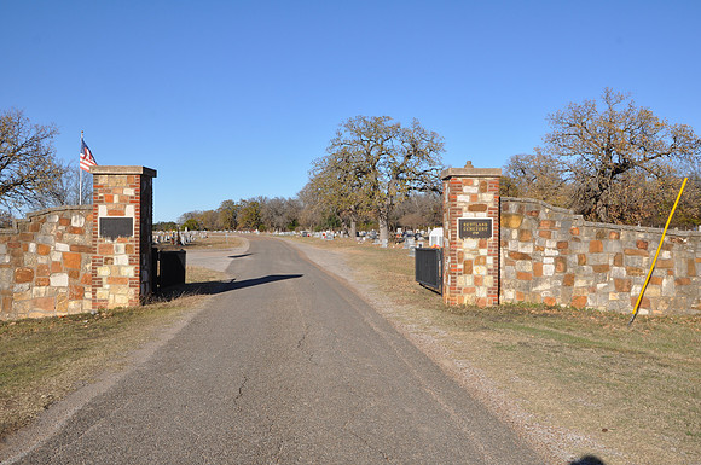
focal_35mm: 33
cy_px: 232
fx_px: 642
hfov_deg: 57.3
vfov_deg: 39.9
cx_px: 350
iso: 200
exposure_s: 1/160
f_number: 13
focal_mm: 22
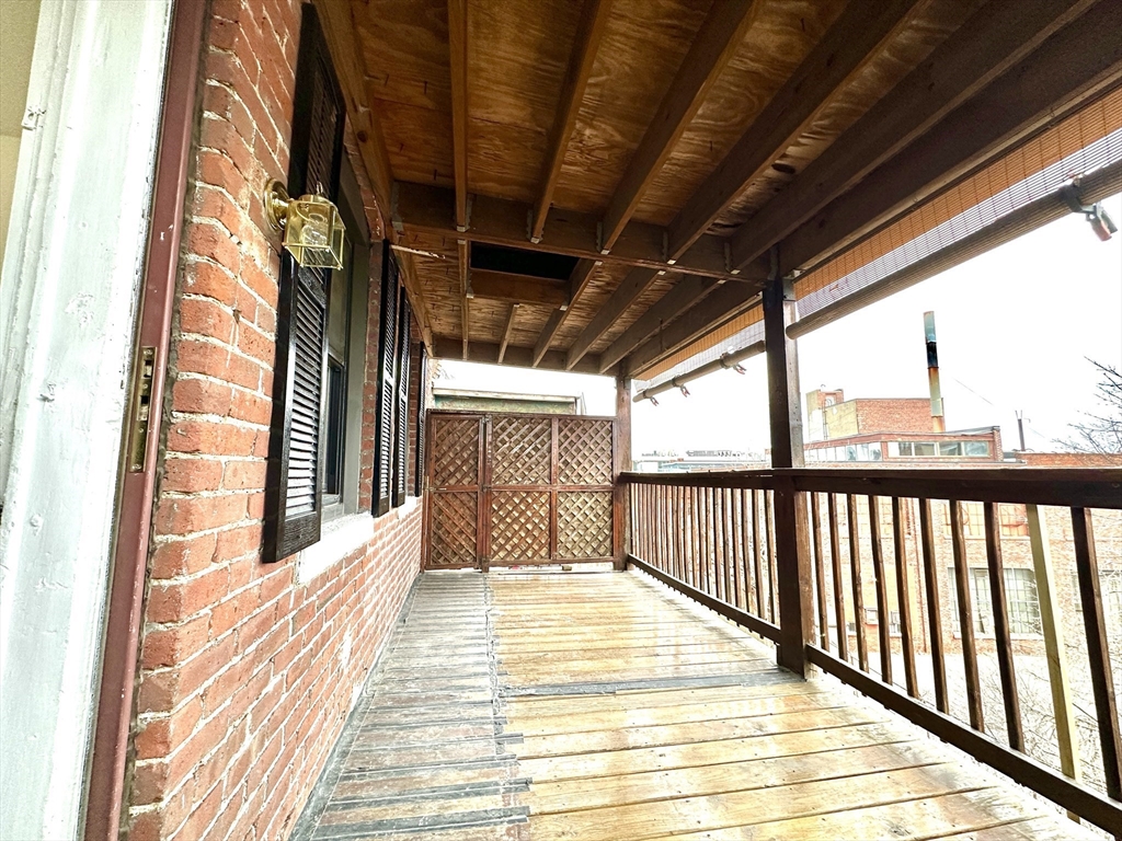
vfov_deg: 85.7
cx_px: 561
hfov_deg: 102.1
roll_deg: -0.1
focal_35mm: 14
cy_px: 420
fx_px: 454
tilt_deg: +5.6
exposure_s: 1/99
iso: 160
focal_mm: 2.22
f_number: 2.2
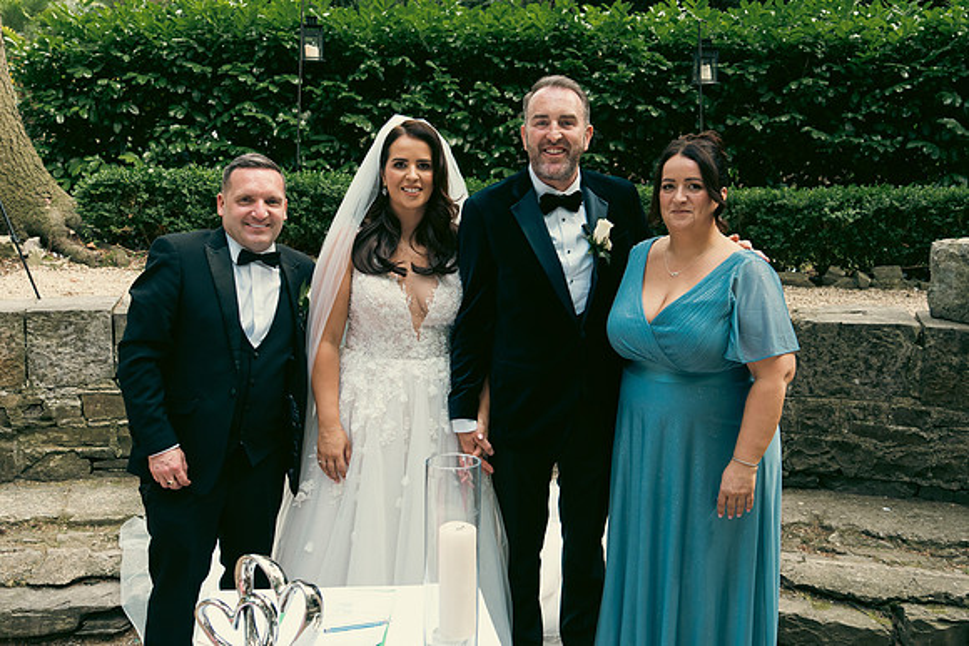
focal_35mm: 37
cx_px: 484
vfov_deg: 36.0
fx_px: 996
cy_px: 323
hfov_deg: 51.9
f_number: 3.5
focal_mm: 25
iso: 400
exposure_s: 1/200
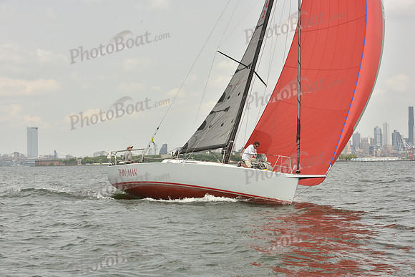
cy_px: 138
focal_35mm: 70
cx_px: 208
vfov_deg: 19.5
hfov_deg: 28.8
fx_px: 807
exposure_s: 1/640
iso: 250
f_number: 10
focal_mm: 70
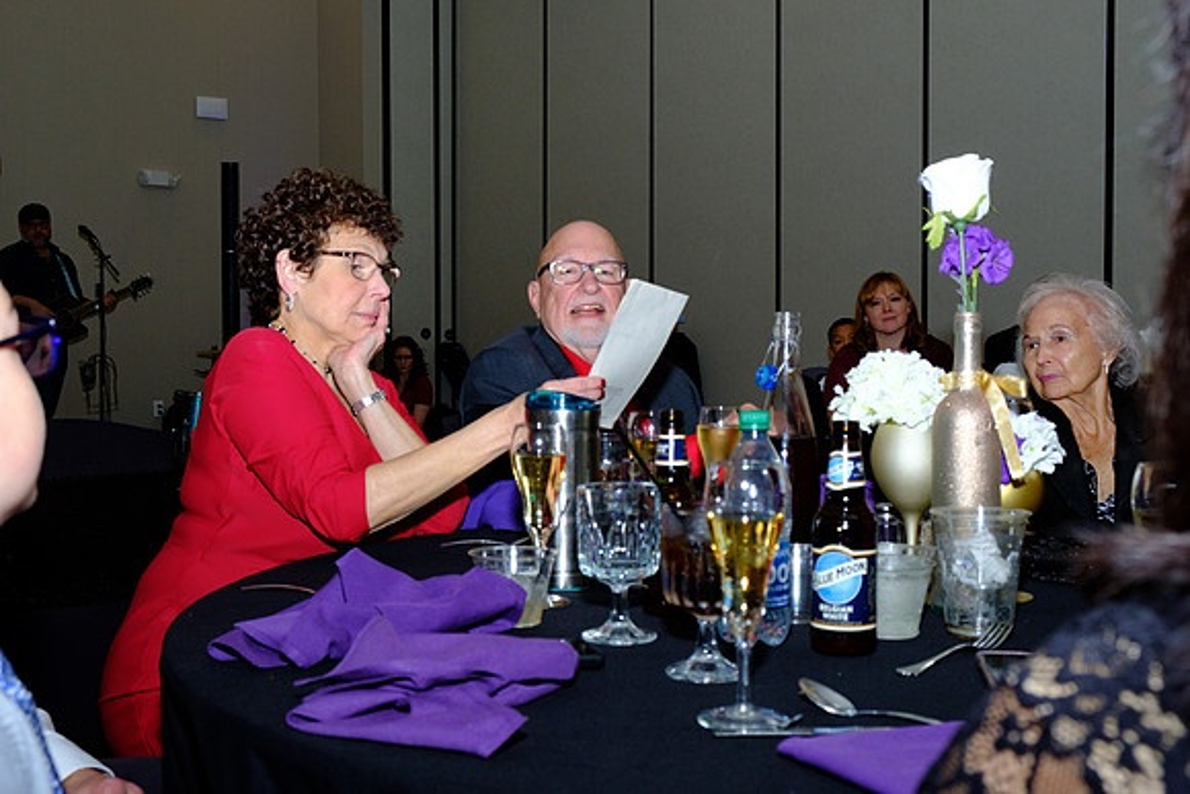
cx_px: 595
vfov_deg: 31.2
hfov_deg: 45.4
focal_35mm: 43
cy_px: 397
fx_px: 1422
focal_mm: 28.9
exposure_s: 1/160
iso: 1600
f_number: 6.4
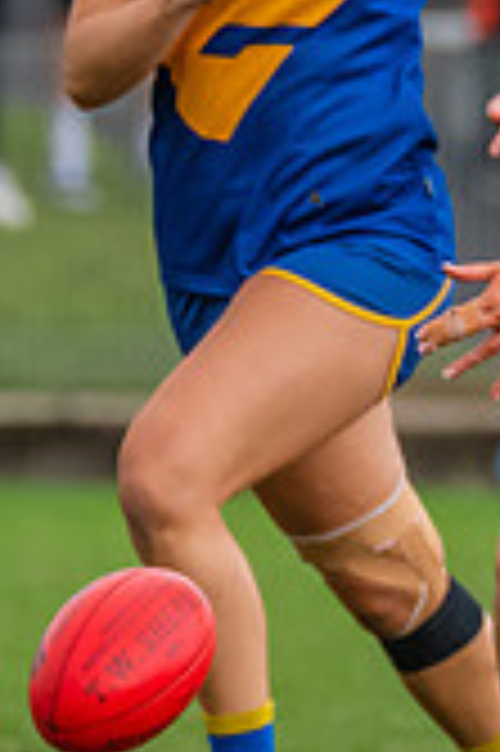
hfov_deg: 0.6
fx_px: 45737
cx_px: -153
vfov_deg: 0.9
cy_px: 322
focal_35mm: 2191
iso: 1600
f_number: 6
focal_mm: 380
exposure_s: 1/1250
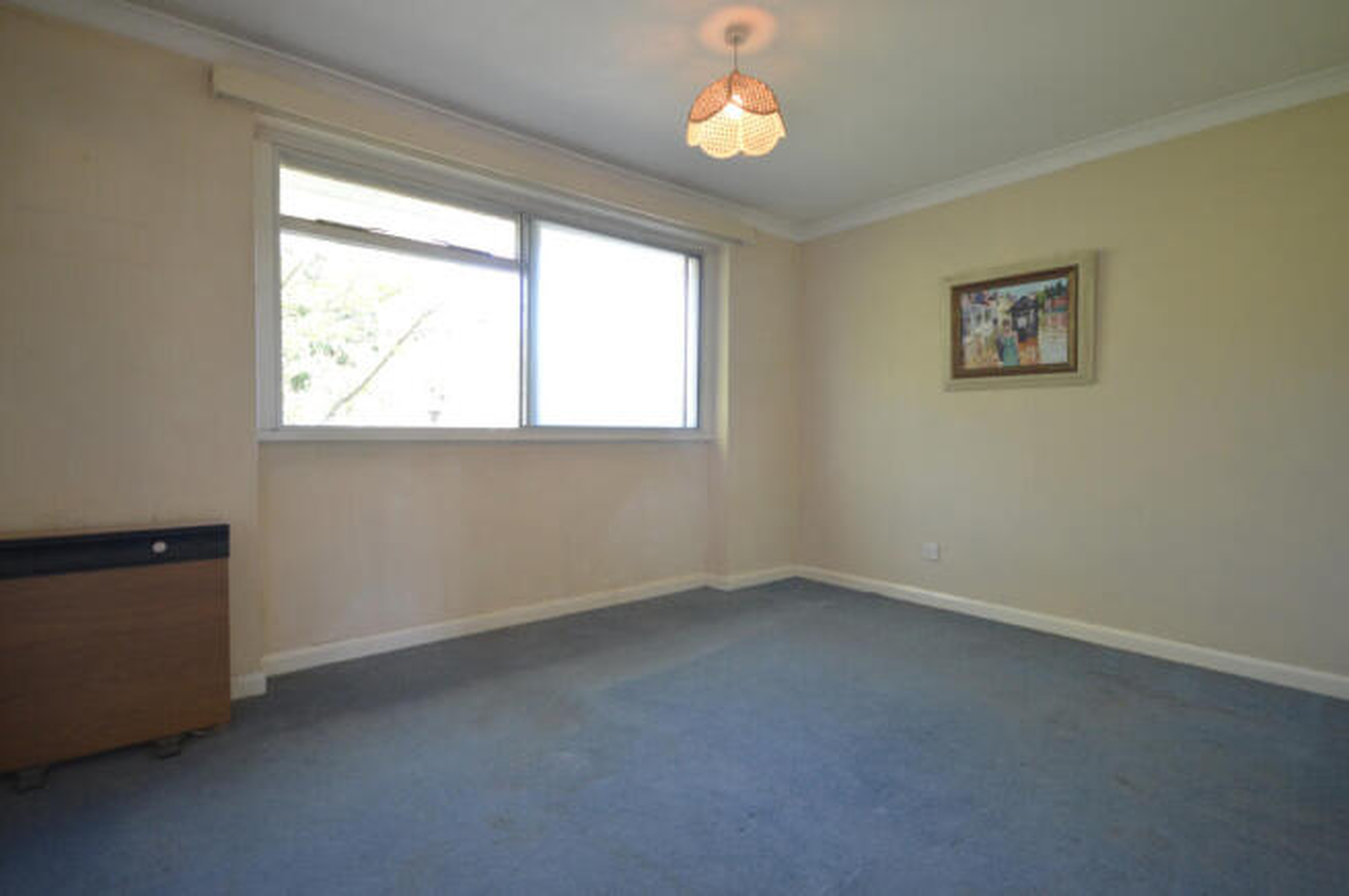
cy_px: 448
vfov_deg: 77.2
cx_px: 674
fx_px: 562
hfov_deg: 100.4
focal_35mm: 15
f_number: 4
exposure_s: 1/60
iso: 640
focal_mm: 10
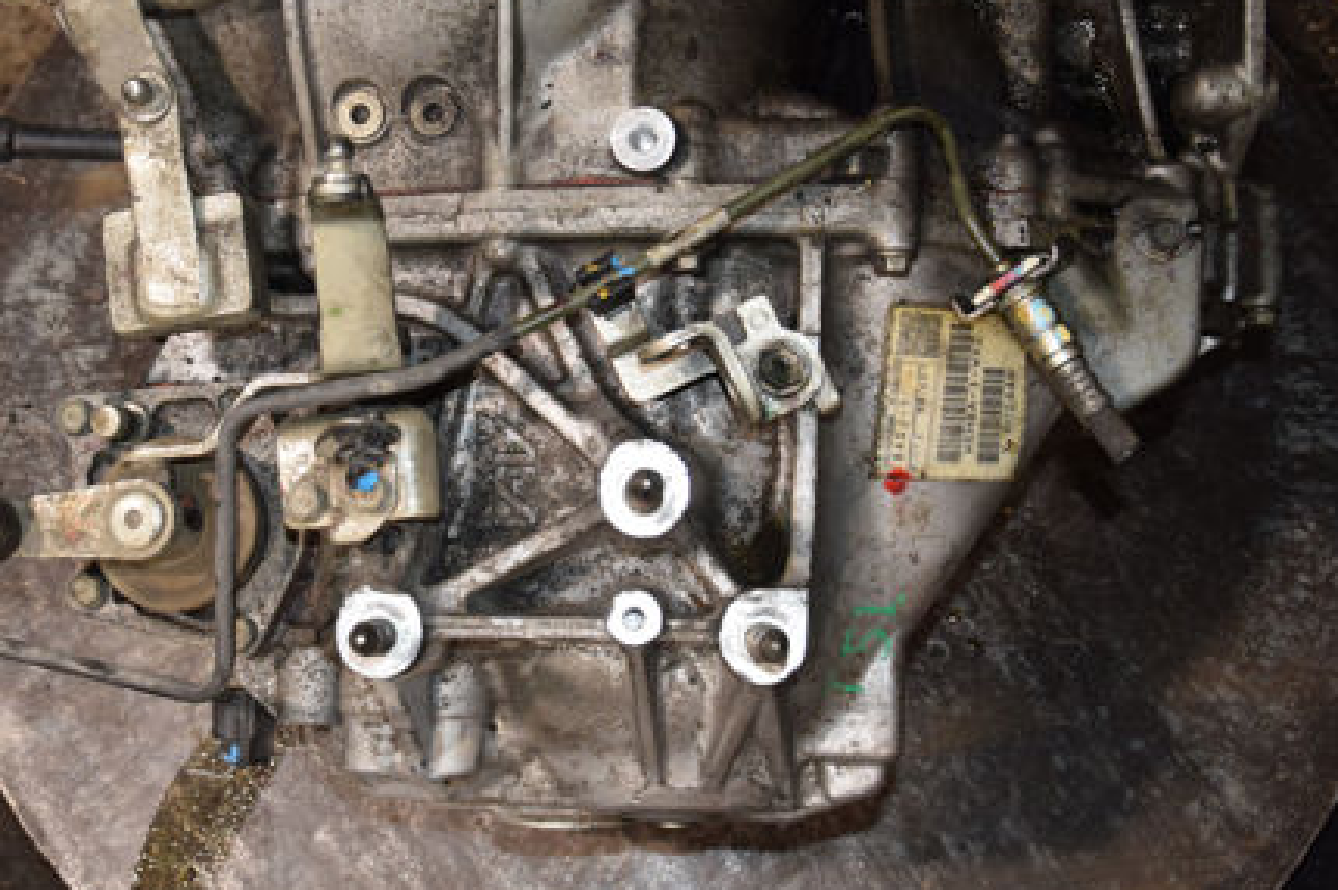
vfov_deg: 23.2
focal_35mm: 58
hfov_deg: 34.4
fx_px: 2154
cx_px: 523
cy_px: 274
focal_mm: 26
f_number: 5
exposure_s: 1/60
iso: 800
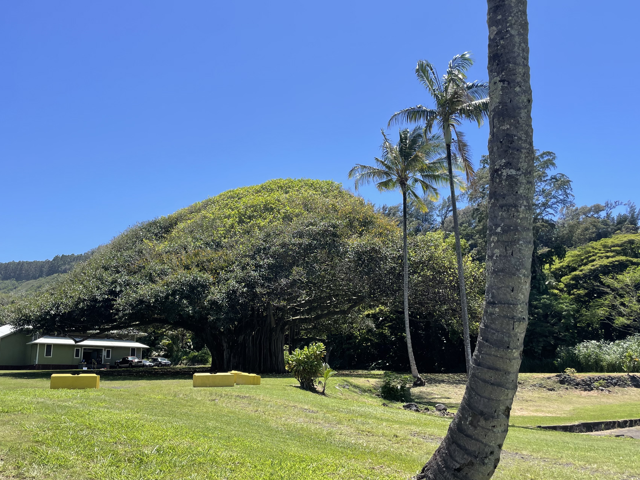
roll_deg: +0.7
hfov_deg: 58.1
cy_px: 244
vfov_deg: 45.4
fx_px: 573
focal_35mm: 31
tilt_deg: +15.6
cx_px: 277
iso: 32
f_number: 1.6
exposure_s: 1/2353
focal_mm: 4.2
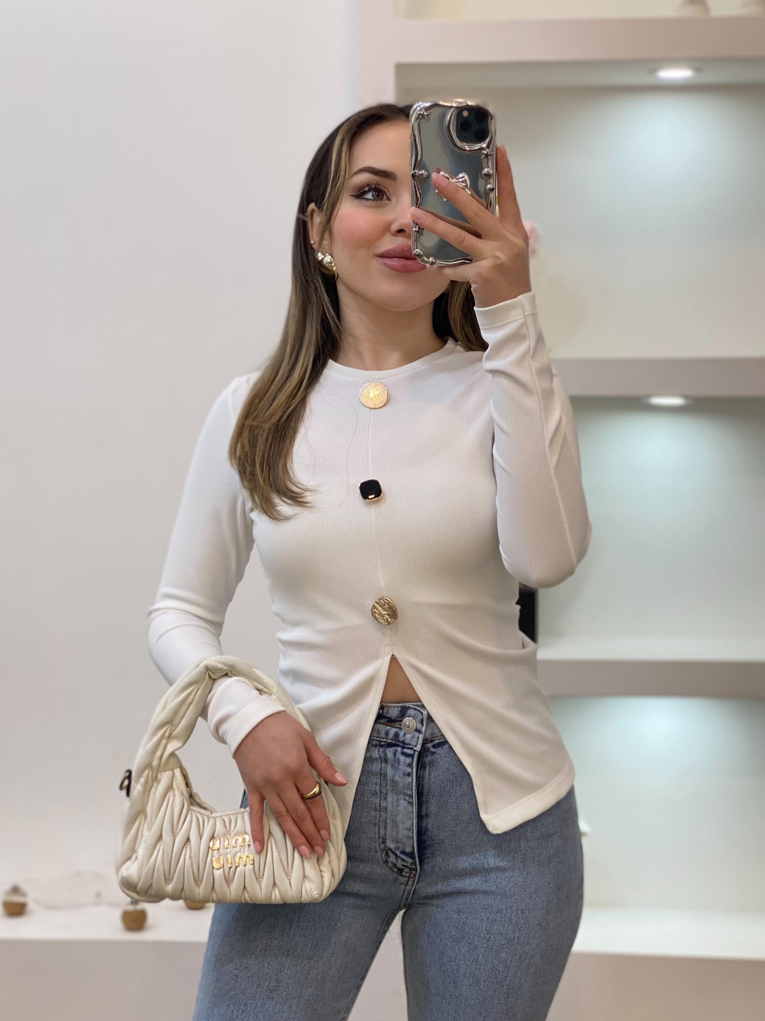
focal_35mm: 62
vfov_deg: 31.2
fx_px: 1827
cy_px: 566
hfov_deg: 23.6
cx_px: 395
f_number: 2
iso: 64
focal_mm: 6
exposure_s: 1/100
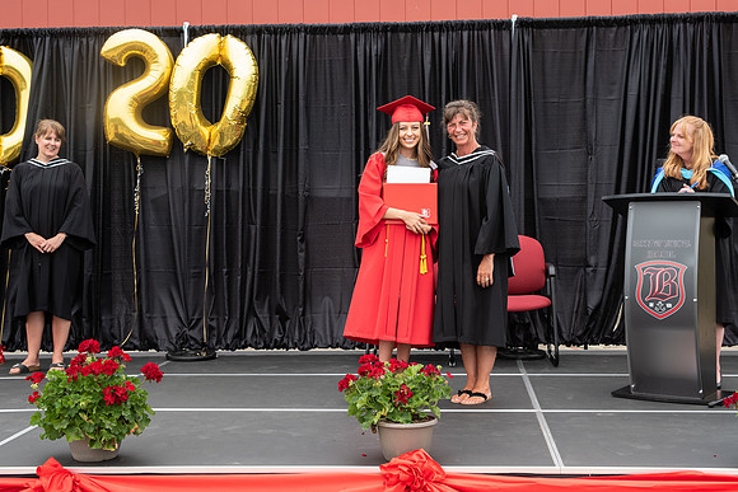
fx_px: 1124
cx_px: 400
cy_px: 217
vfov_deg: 24.7
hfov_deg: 36.3
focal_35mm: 55
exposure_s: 1/500
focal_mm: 48
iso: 500
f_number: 5.6
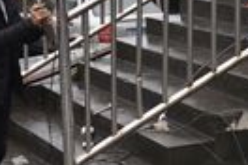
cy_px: -78
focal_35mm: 153
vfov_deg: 8.8
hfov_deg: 13.4
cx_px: 143
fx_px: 1053
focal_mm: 27
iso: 100
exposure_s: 1/250
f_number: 5.6
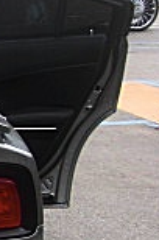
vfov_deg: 13.2
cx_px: -320
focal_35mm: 156
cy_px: 162
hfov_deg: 7.6
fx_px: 1038
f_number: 2.8
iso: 50
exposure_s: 1/320
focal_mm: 6.3
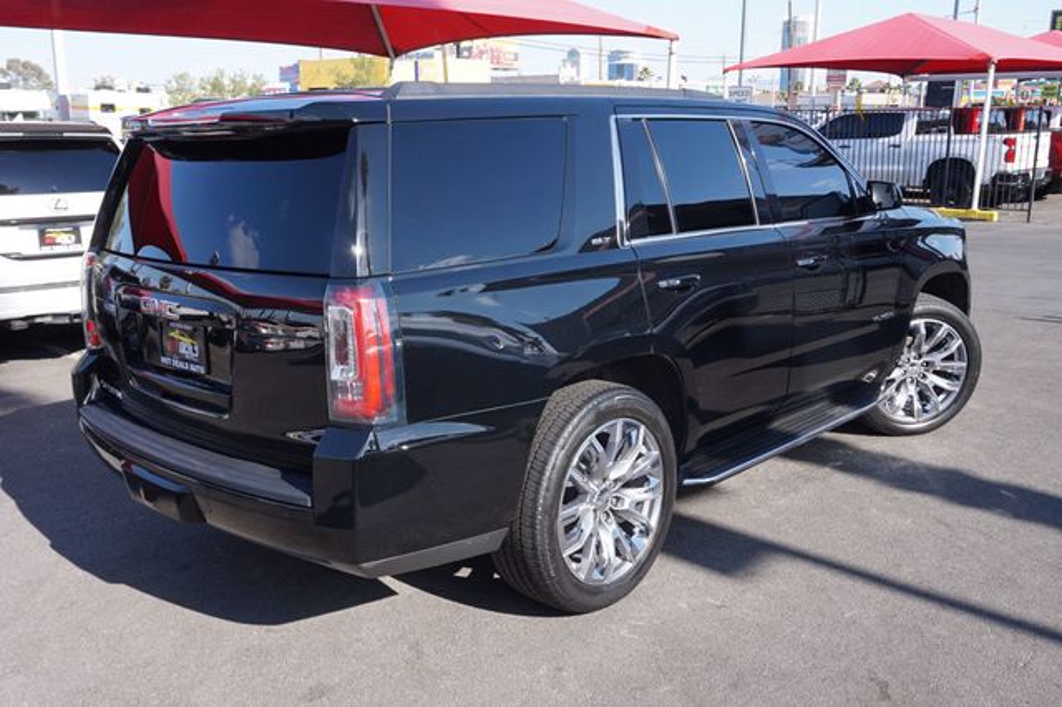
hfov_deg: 57.2
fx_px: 973
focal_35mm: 33
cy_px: 354
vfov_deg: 39.9
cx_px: 531
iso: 100
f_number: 8
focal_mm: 22
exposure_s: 1/100
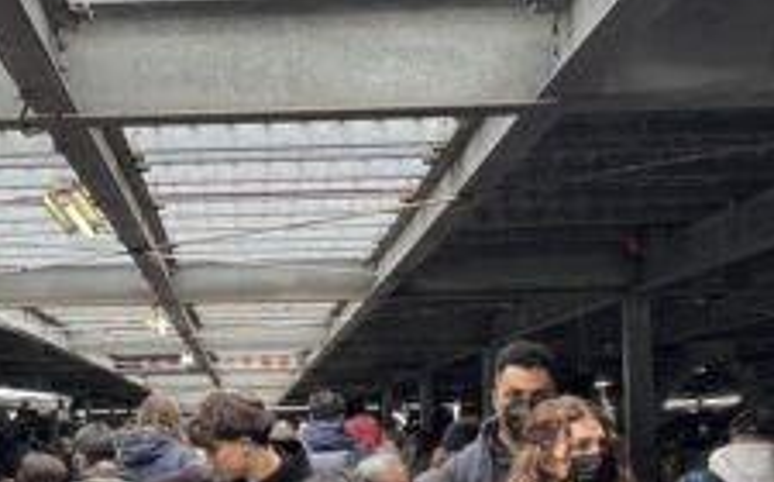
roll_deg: +1.0
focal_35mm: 87
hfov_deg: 23.4
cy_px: 327
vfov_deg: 14.9
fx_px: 1833
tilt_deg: +3.2
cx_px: 124
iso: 100
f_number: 1.78
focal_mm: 6.76
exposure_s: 1/100
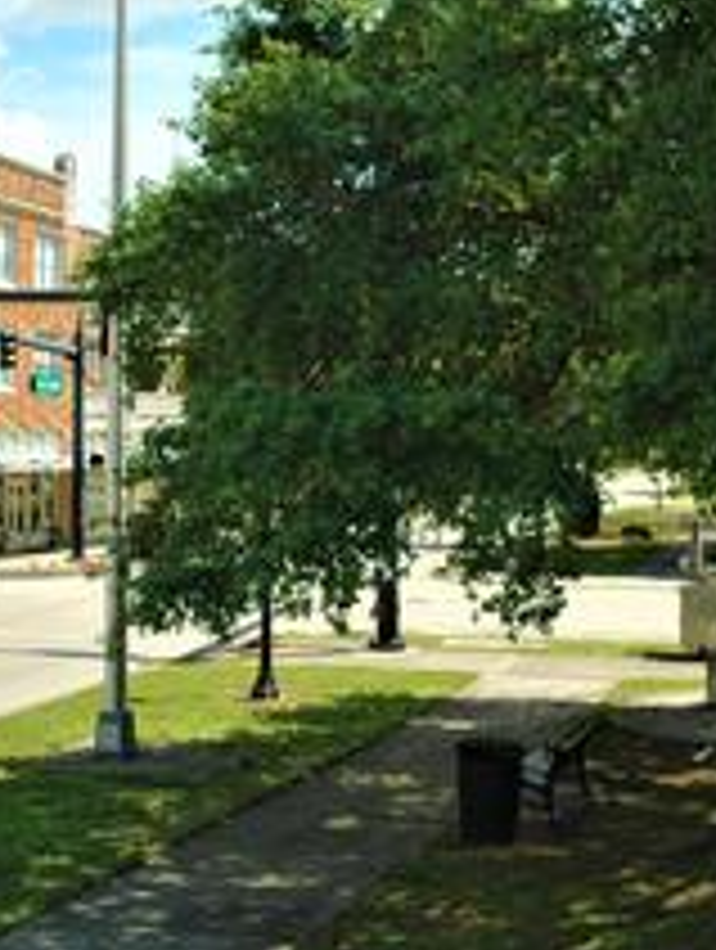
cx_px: 369
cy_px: 378
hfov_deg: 24.5
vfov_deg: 32.0
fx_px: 1650
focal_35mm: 60
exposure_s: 1/500
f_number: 9
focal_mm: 22
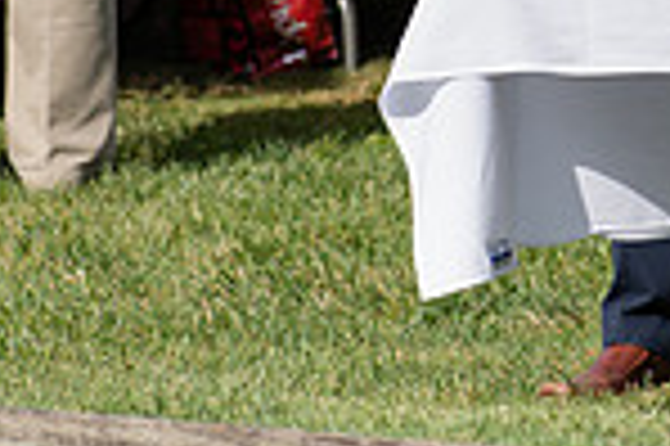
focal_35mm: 1170
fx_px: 21751
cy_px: -390
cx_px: 782
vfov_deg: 1.2
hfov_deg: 1.8
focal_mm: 300
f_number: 5
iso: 100
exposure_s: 1/640
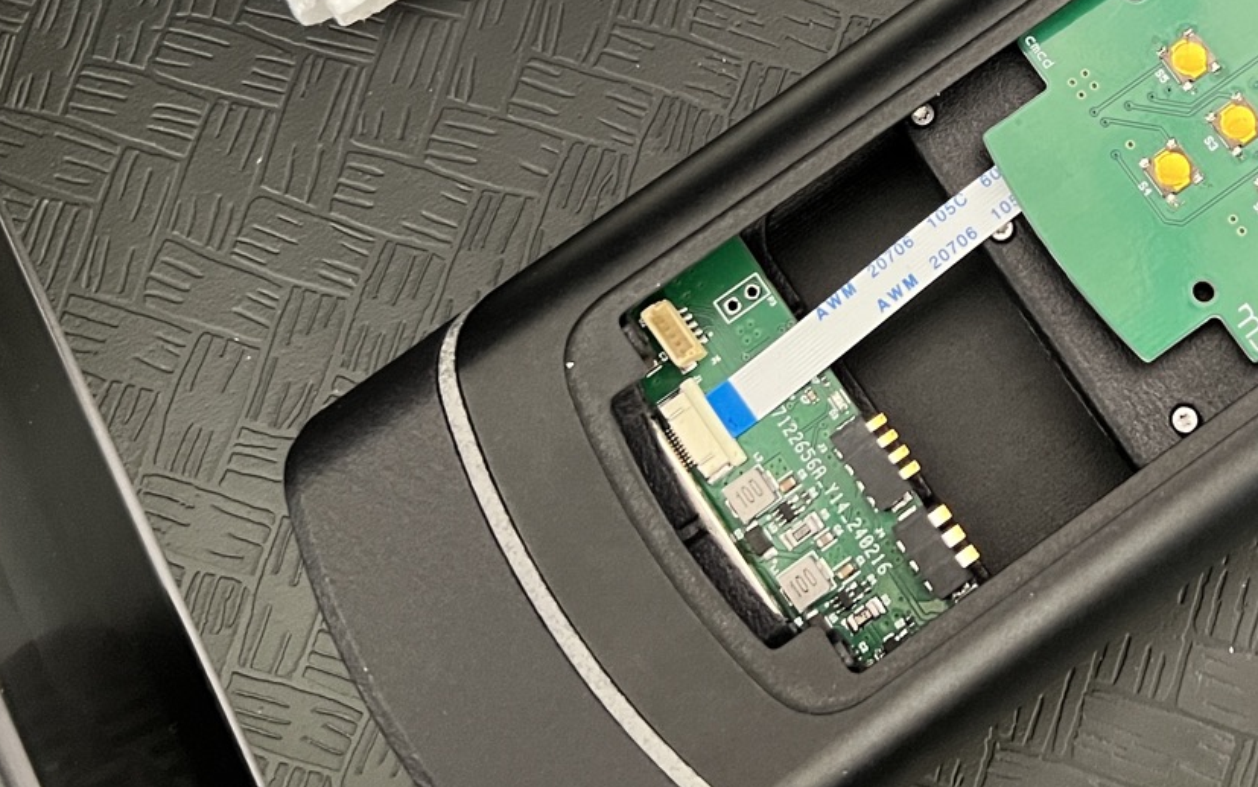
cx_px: 1024
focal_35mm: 60
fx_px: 2057
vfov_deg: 21.4
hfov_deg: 33.0
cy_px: 167
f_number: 1.5
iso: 500
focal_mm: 5.7
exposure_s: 1/60
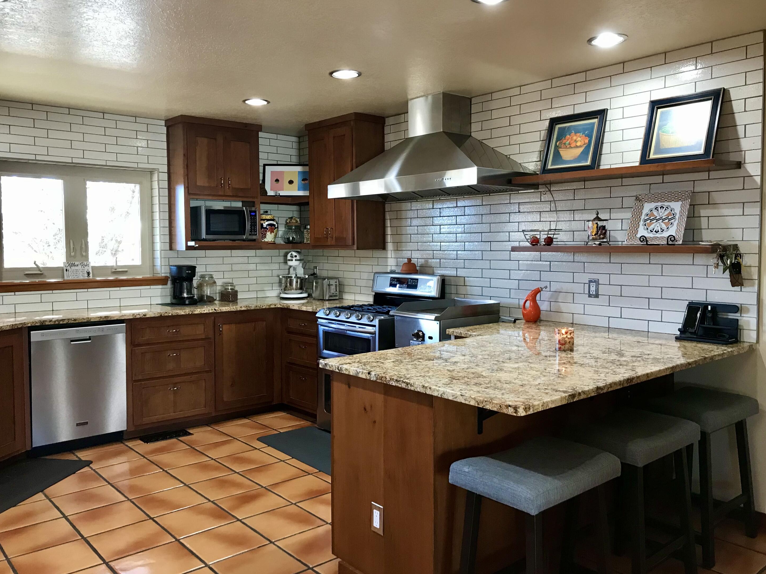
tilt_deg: -2.2
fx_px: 642
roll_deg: +0.6
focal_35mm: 29
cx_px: 395
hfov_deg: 61.7
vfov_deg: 48.2
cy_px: 280
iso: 40
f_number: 1.8
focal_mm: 3.99
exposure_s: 1/17
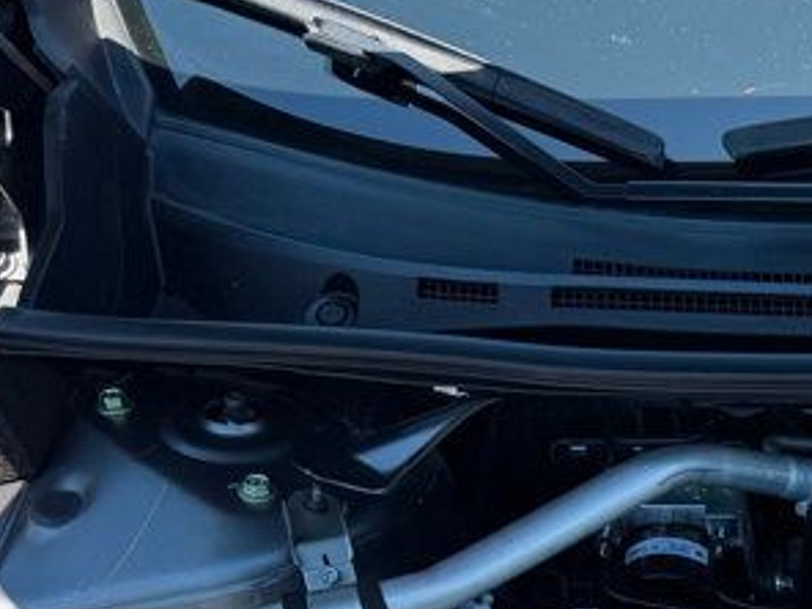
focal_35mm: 83
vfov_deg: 15.8
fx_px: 1947
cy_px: 1015
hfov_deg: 20.4
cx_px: 1193
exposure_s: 1/1464
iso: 100
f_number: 1.78
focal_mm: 6.76
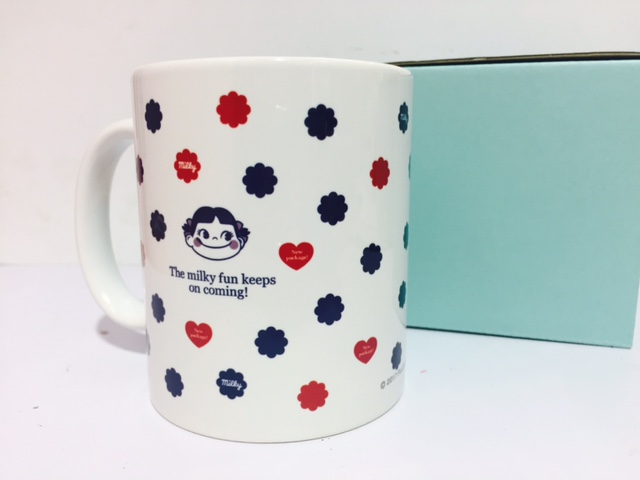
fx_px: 536
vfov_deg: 48.2
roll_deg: -1.1
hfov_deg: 61.7
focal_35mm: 29
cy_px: 240
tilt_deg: -7.3
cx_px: 320
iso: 80
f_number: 2.2
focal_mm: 4.15
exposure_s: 1/33
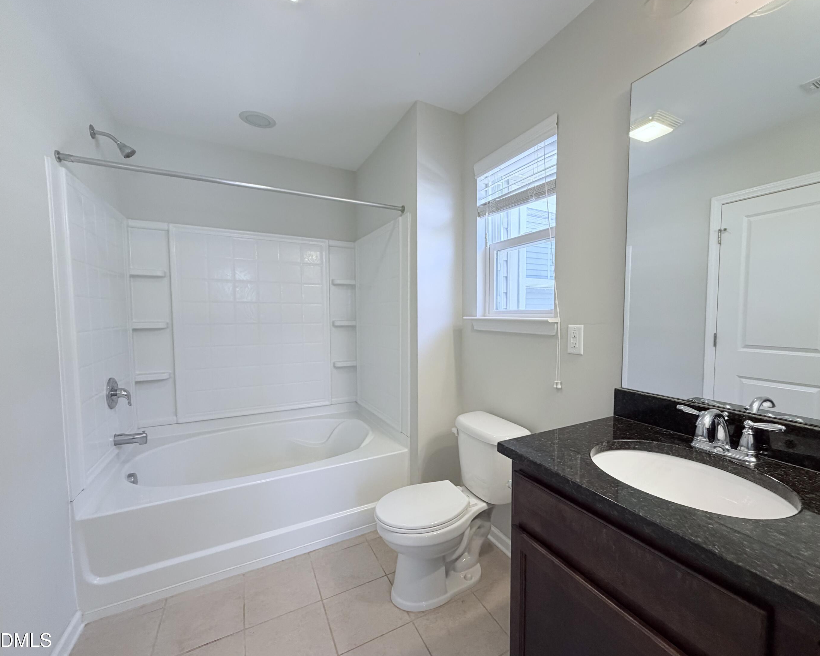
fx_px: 364
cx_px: 448
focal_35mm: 15
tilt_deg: -1.2
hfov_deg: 96.5
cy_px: 334
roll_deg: +0.2
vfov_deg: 84.0
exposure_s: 1/120
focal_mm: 2.22
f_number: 2.2
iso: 250
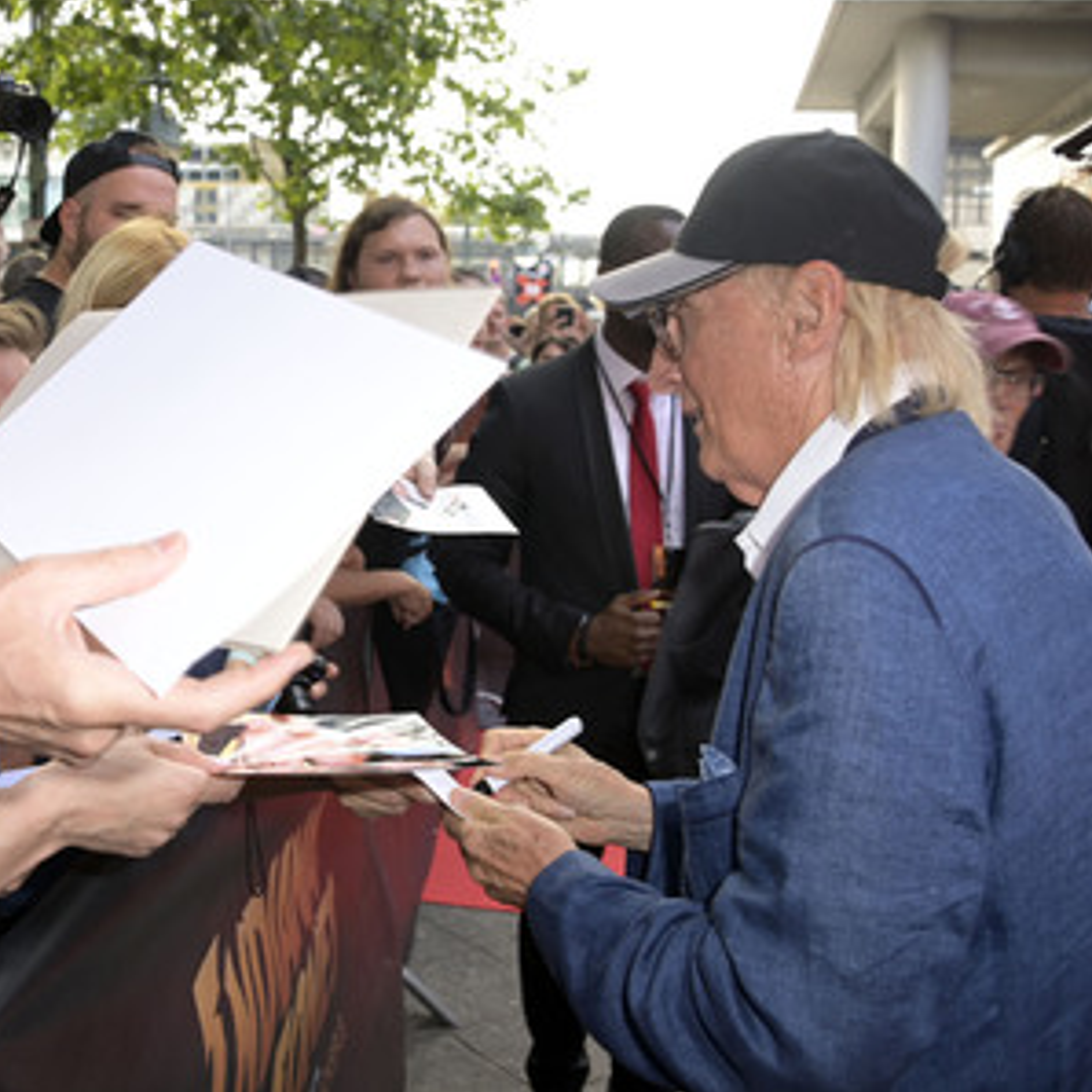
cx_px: 427
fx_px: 1285
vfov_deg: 46.0
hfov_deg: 45.7
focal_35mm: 36
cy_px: 546
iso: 400
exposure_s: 1/100
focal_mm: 28
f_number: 5.6
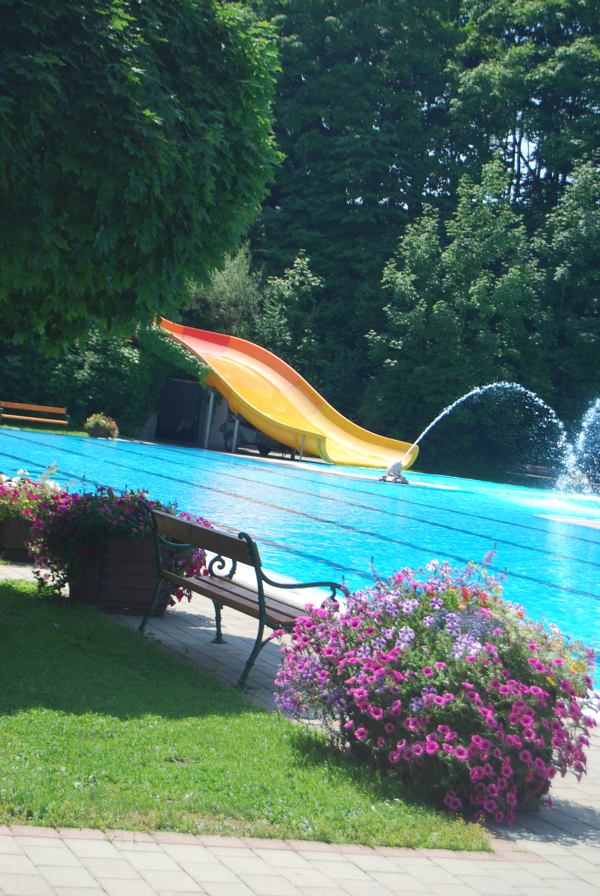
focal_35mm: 82
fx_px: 2056
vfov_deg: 24.6
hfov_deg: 16.6
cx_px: 300
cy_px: 448
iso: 100
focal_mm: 55
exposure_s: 1/200
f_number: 7.1
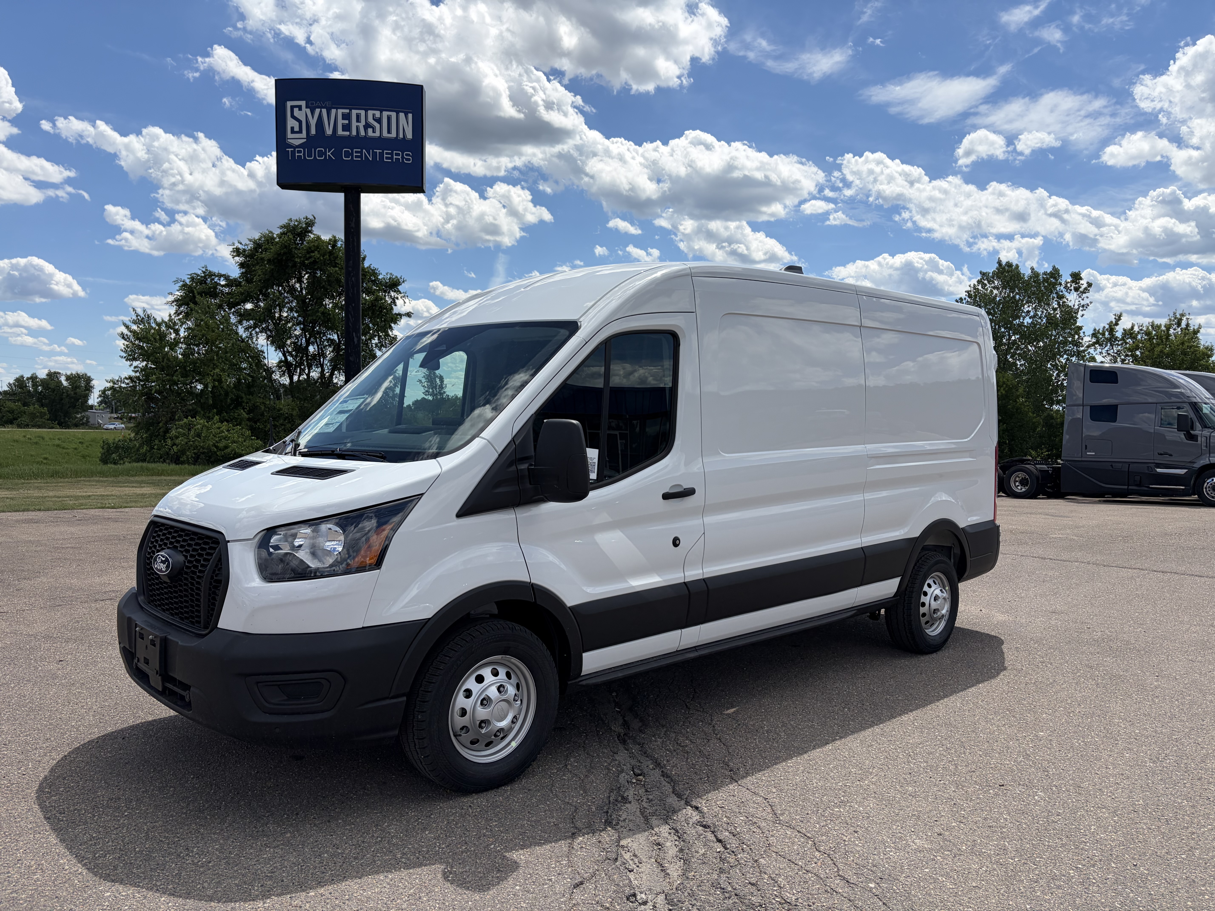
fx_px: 913
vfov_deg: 53.1
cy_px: 456
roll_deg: +0.0
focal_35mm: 26
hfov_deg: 67.3
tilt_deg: -2.1
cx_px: 608
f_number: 1.6
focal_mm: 5.96
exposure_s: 1/6329
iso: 64
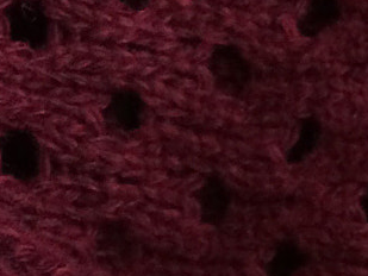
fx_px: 1595
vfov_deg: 9.1
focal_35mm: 150
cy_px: 606
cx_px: 916
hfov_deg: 10.9
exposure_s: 1/33
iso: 125
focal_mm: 4.15
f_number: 2.2
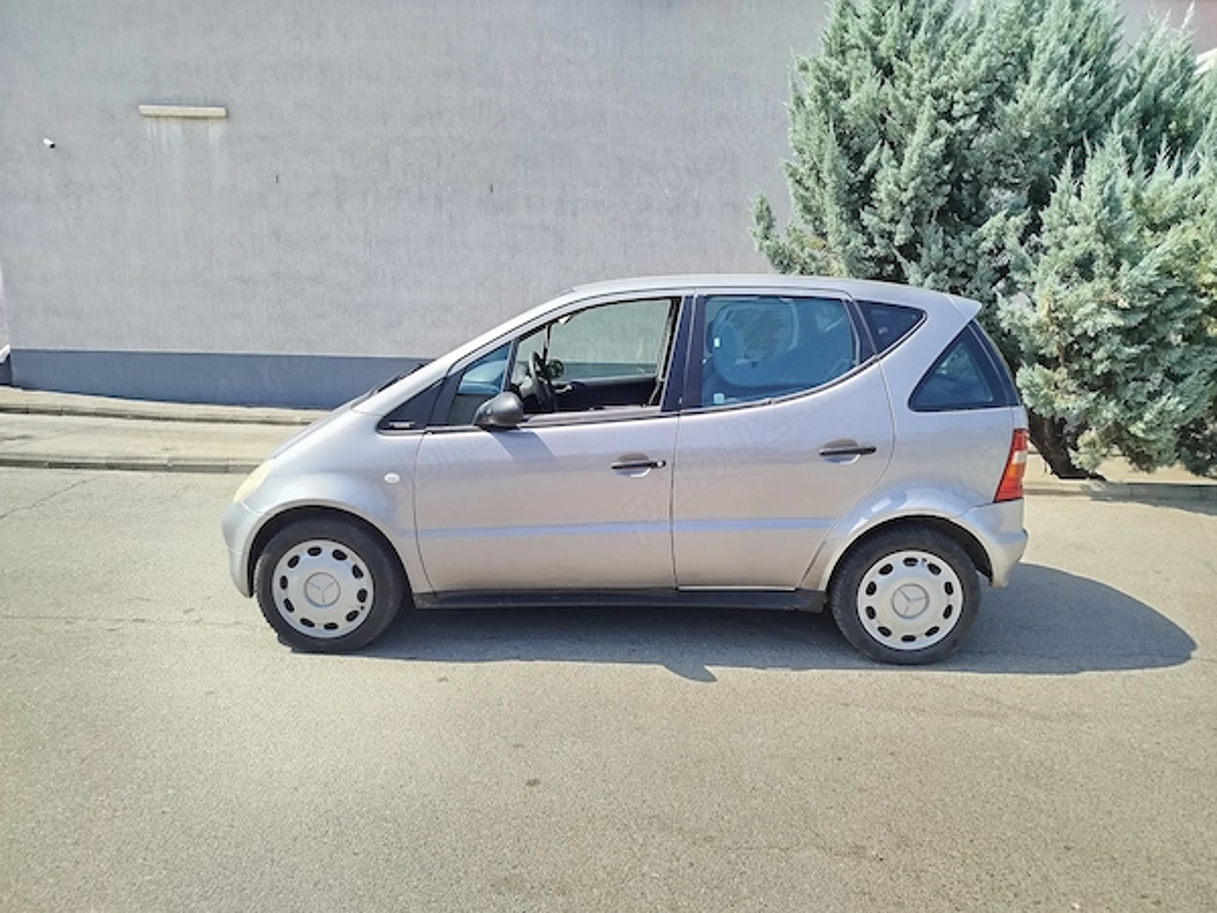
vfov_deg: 56.8
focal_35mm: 24
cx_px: 608
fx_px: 844
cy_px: 456
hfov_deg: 71.6
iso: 50
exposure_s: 1/735
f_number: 1.7
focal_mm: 5.31
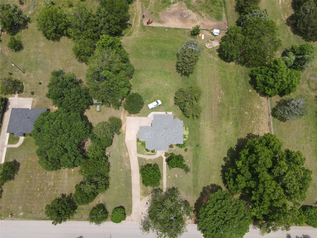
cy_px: 119
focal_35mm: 24
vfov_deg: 56.8
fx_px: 220
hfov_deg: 71.6
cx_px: 158
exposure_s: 1/500
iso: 100
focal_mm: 4.5
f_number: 2.8
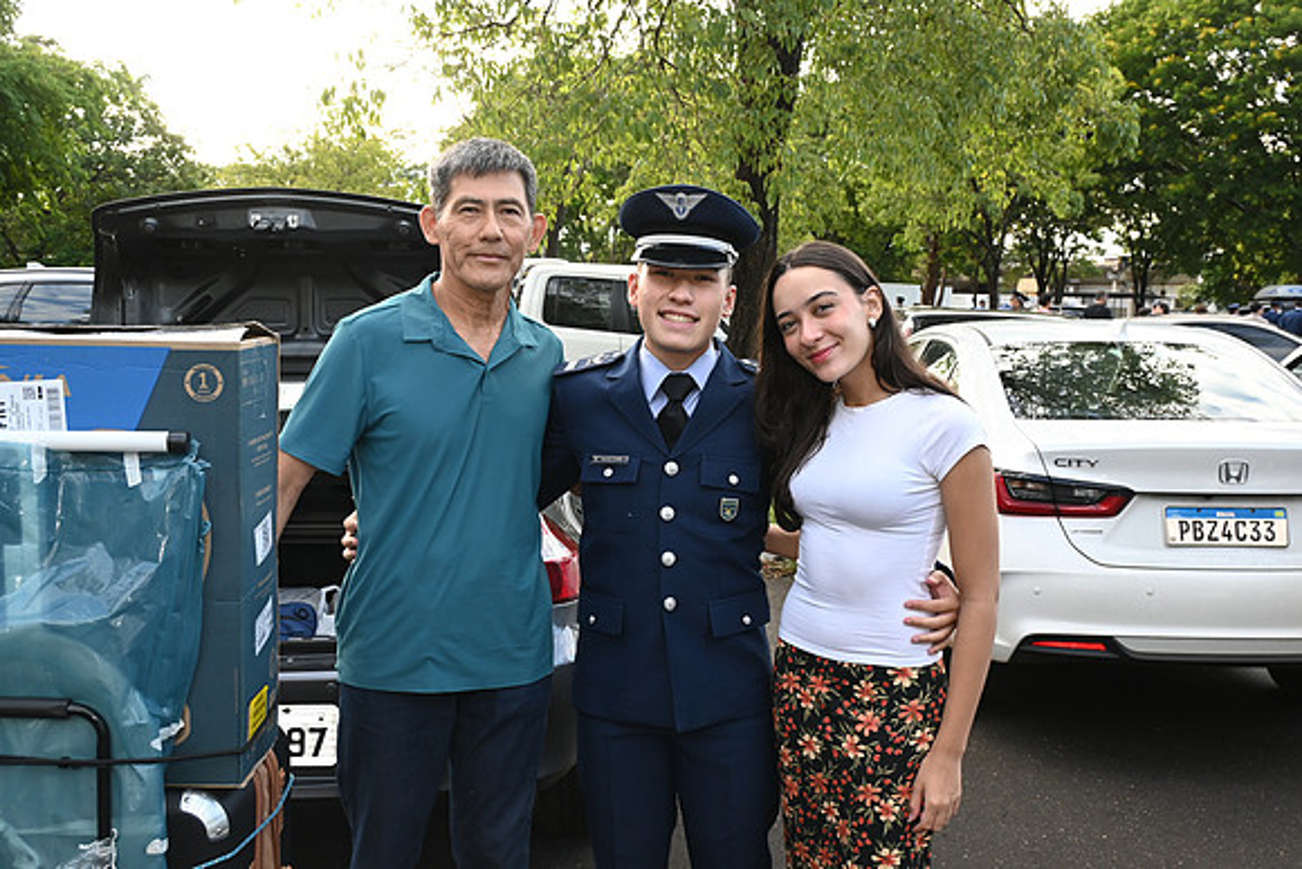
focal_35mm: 37
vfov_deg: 36.2
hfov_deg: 52.2
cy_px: 434
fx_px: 1329
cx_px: 651
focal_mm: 24.5
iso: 640
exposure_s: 1/250
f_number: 6.3
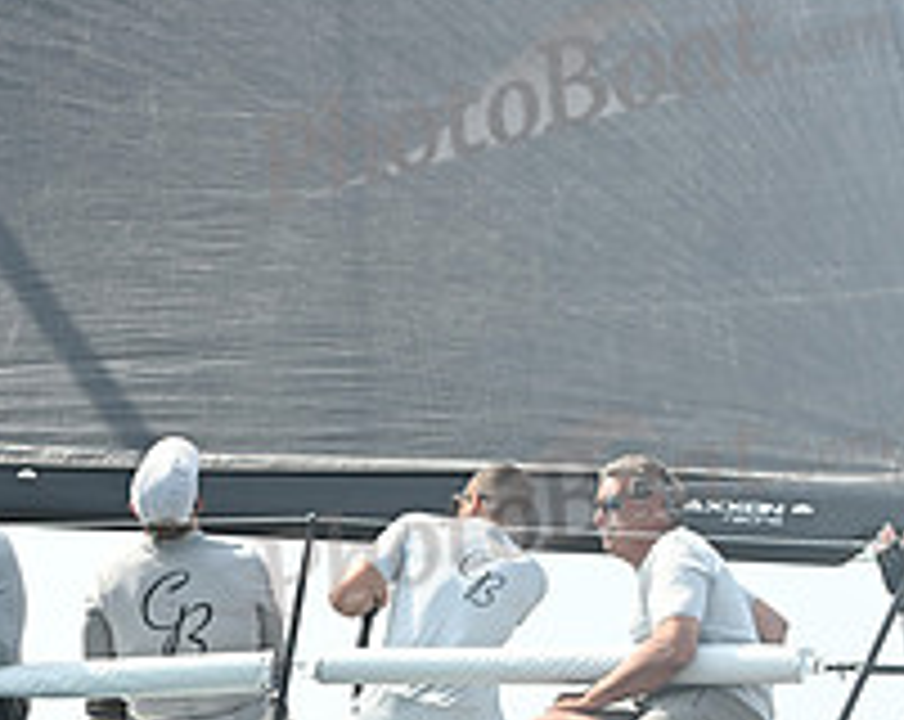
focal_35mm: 190
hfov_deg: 10.1
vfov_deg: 8.1
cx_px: 27
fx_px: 5074
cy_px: 803
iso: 320
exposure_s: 1/1250
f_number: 4
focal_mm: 70
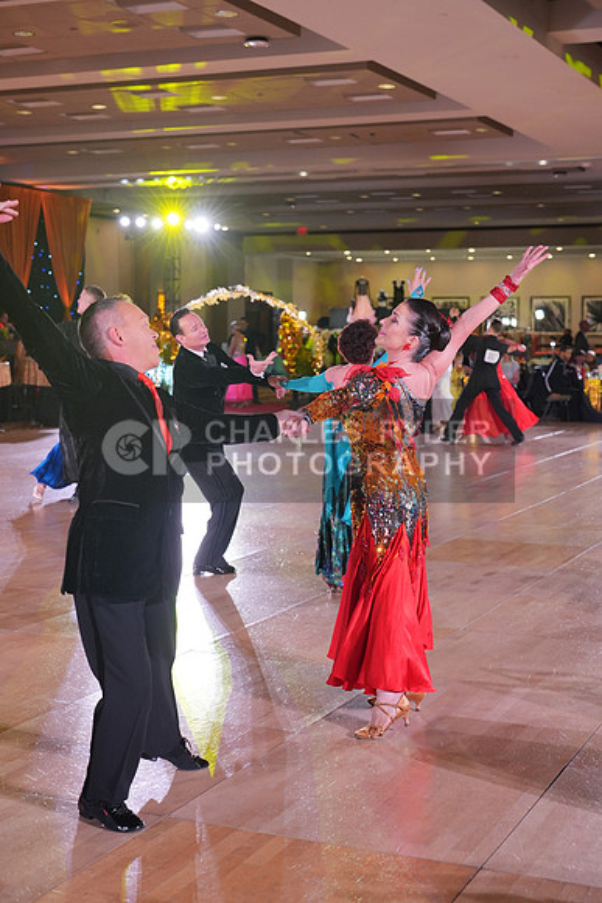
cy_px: 452
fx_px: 1379
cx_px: 301
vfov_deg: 36.2
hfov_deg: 24.6
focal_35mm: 55
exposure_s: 1/400
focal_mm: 55
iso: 2000
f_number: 4
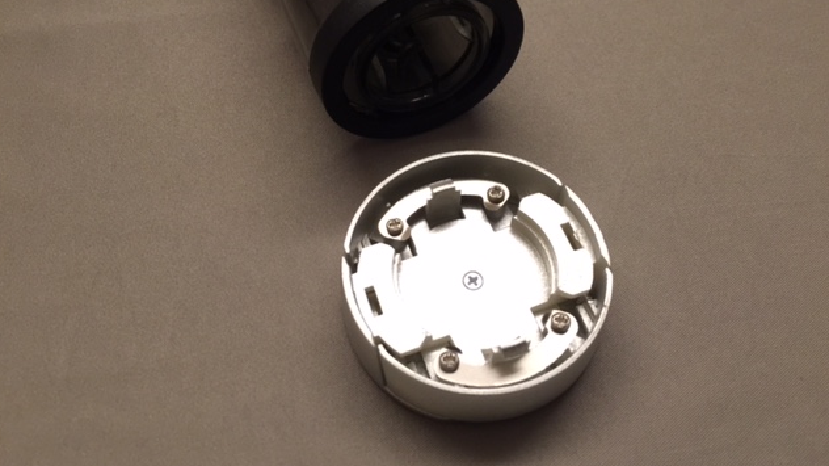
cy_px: 192
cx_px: 411
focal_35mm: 32
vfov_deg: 36.5
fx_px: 703
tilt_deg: -57.7
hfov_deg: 61.0
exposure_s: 1/15
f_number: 2.2
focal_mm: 4.15
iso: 125
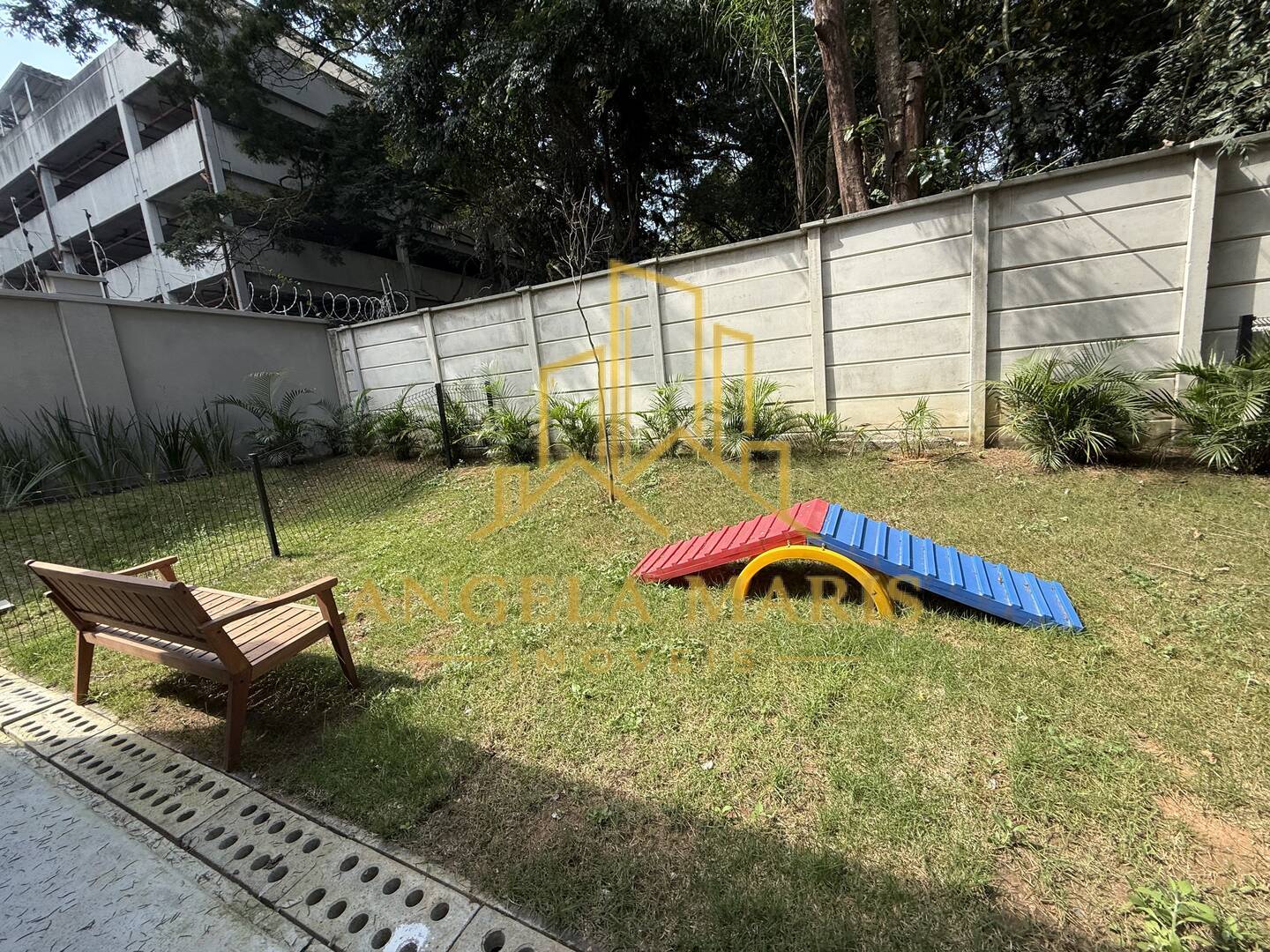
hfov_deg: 102.1
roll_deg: +5.0
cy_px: 476
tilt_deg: -12.2
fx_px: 514
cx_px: 635
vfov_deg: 85.7
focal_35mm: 14
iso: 50
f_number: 2.2
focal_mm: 2.22
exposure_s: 1/549
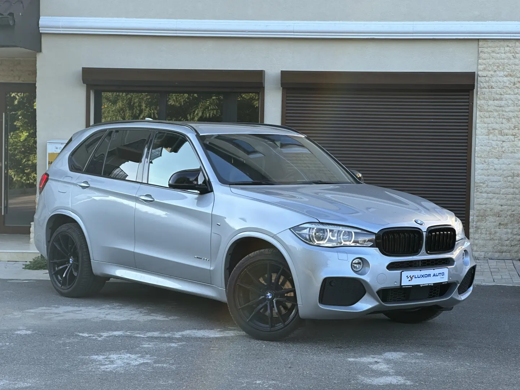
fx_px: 1157
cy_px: 195
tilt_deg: -2.4
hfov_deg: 25.3
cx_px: 260
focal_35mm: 77
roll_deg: -1.2
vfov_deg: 19.1
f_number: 2.8
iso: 32
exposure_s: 1/113
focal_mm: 9
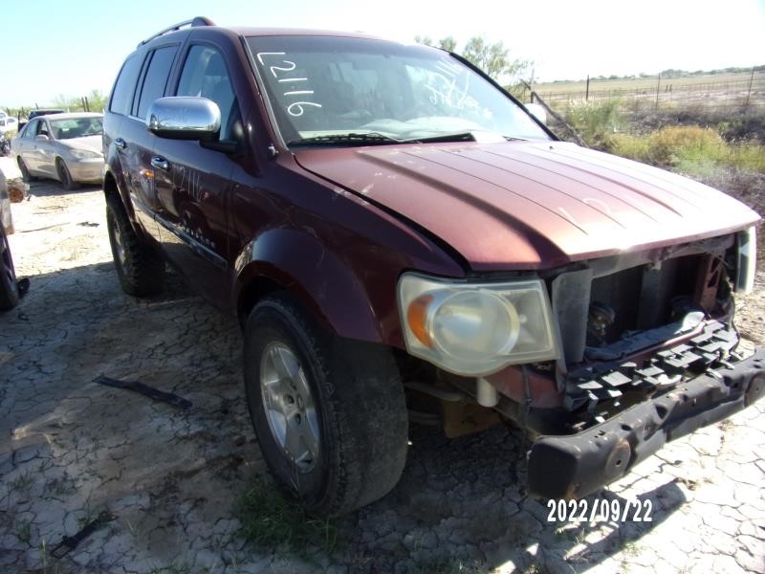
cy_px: 287
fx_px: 530
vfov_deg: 56.8
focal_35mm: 24
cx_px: 382
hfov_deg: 71.6
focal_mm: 4.3
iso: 80
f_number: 3.3
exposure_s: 1/480
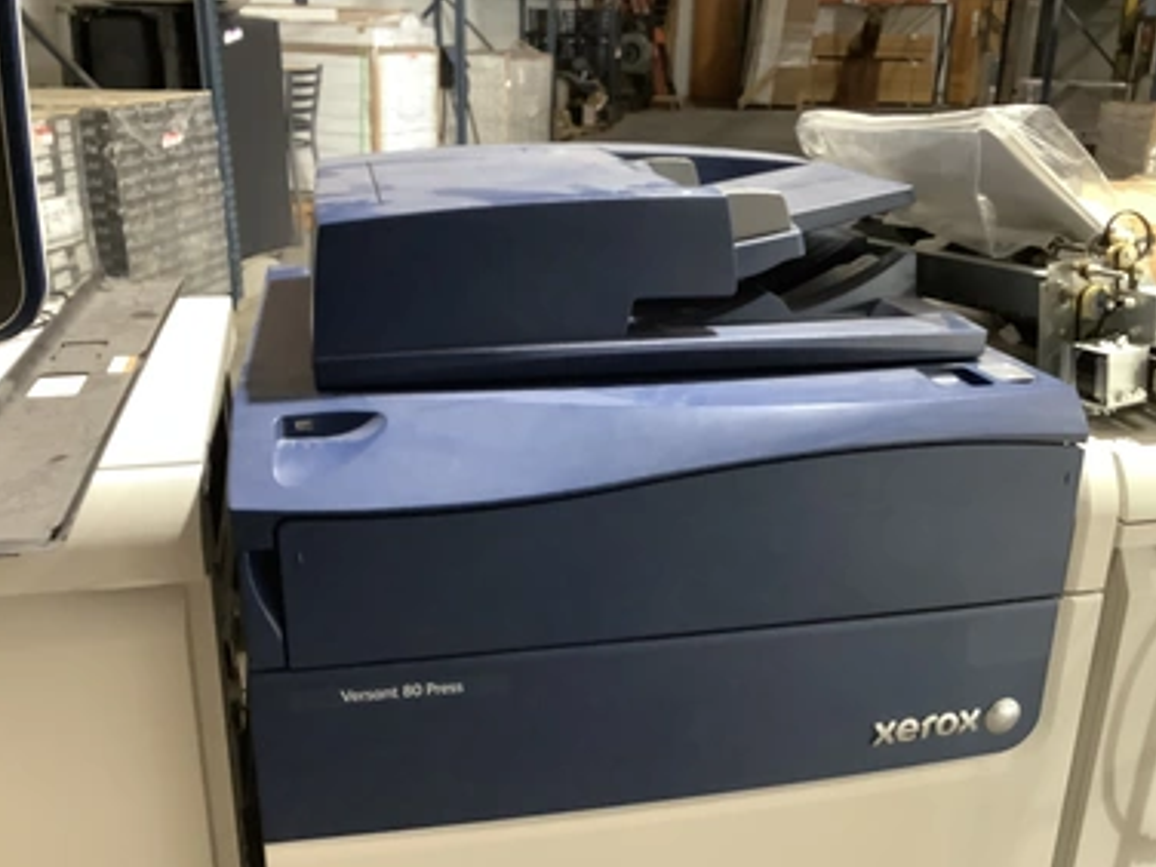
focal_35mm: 33
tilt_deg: -20.3
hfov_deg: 55.3
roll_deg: -1.3
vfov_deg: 42.9
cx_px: 596
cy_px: 458
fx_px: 1102
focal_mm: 3.3
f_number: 2.4
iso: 320
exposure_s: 1/30
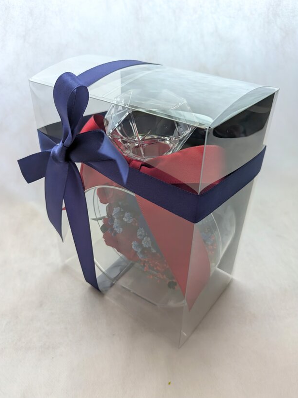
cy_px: 199
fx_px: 298
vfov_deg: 67.3
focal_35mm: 26
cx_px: 144
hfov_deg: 53.1
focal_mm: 5.43
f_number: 1.89
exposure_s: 1/40
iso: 334
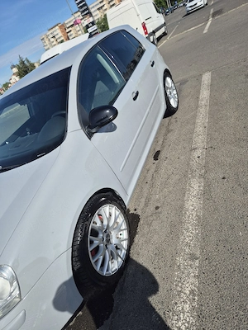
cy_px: 165
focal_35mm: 23
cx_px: 124
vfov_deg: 73.9
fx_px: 220
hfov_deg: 58.9
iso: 25
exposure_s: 1/3333
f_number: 1.8
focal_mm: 5.4
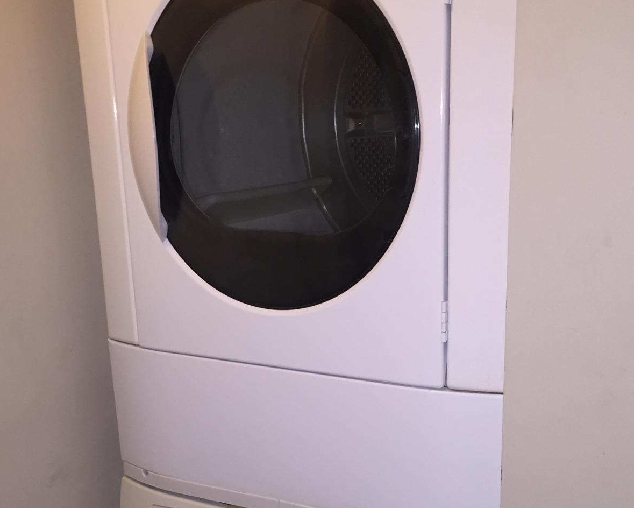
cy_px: 389
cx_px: 311
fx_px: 901
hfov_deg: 38.8
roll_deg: +2.8
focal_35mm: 48
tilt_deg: -16.9
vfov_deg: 30.9
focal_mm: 4.15
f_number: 2.2
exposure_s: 1/20
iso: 64
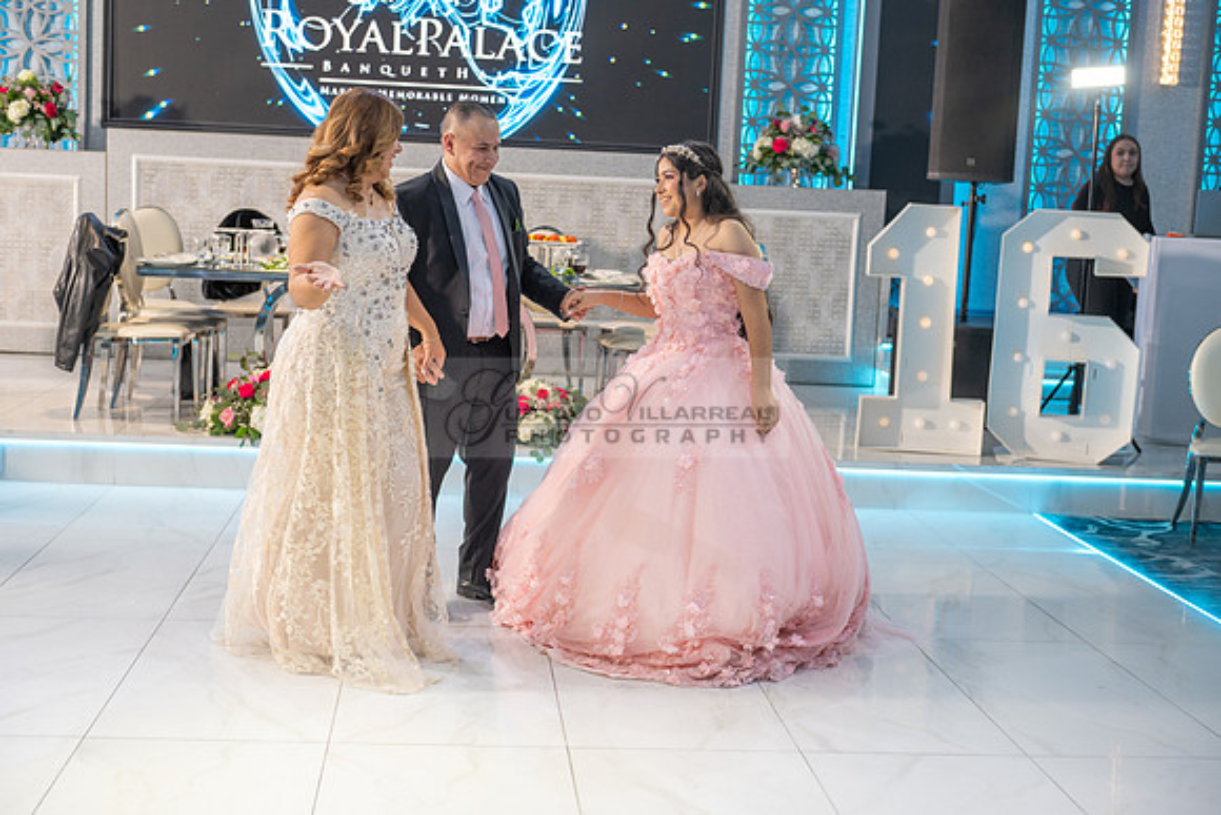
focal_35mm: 50
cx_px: 610
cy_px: 408
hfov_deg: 39.6
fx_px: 1696
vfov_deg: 27.0
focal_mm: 50
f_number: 3.5
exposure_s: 1/160
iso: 640
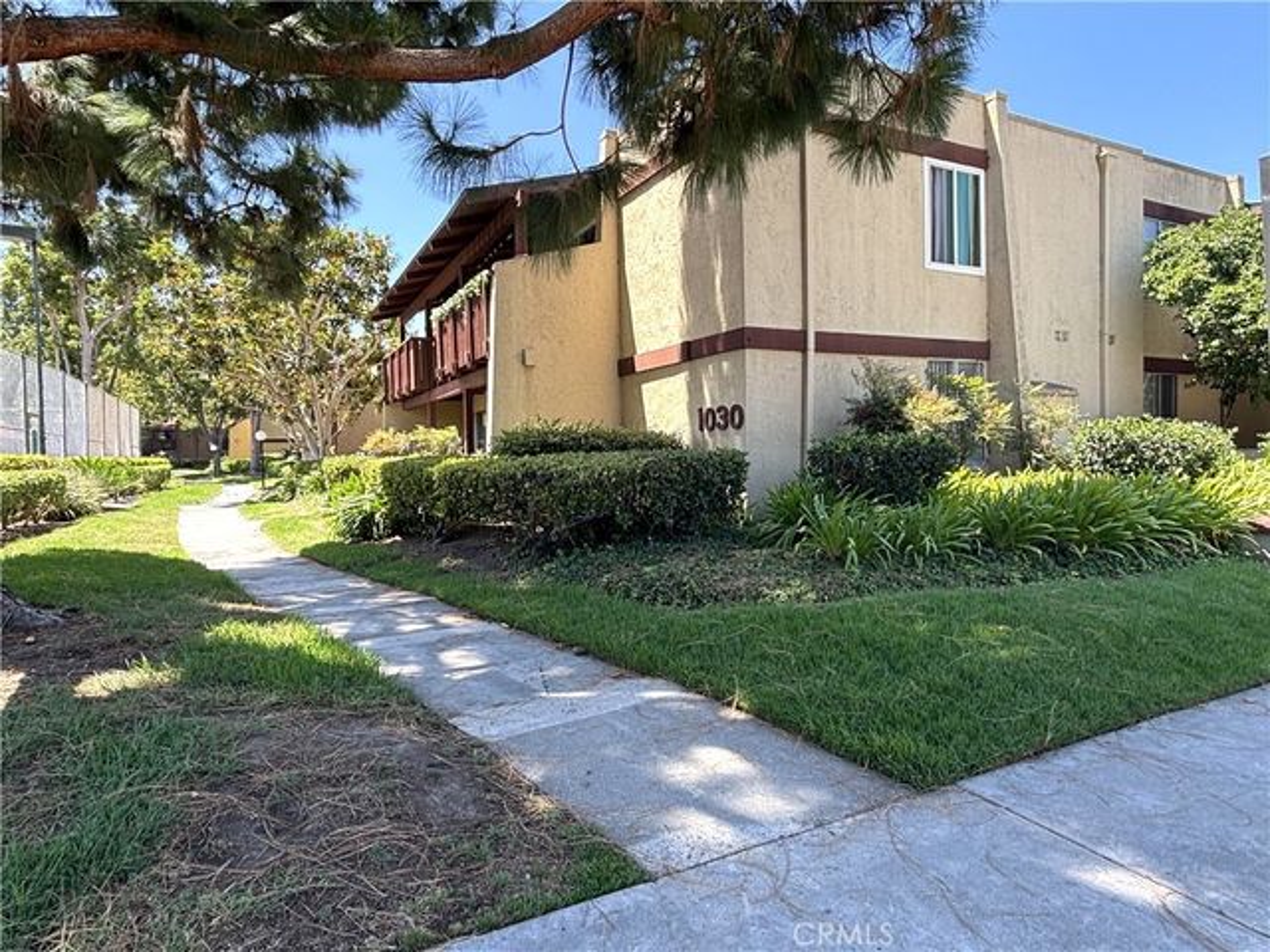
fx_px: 734
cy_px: 476
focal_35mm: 20
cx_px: 635
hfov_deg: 81.7
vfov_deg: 66.0
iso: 25
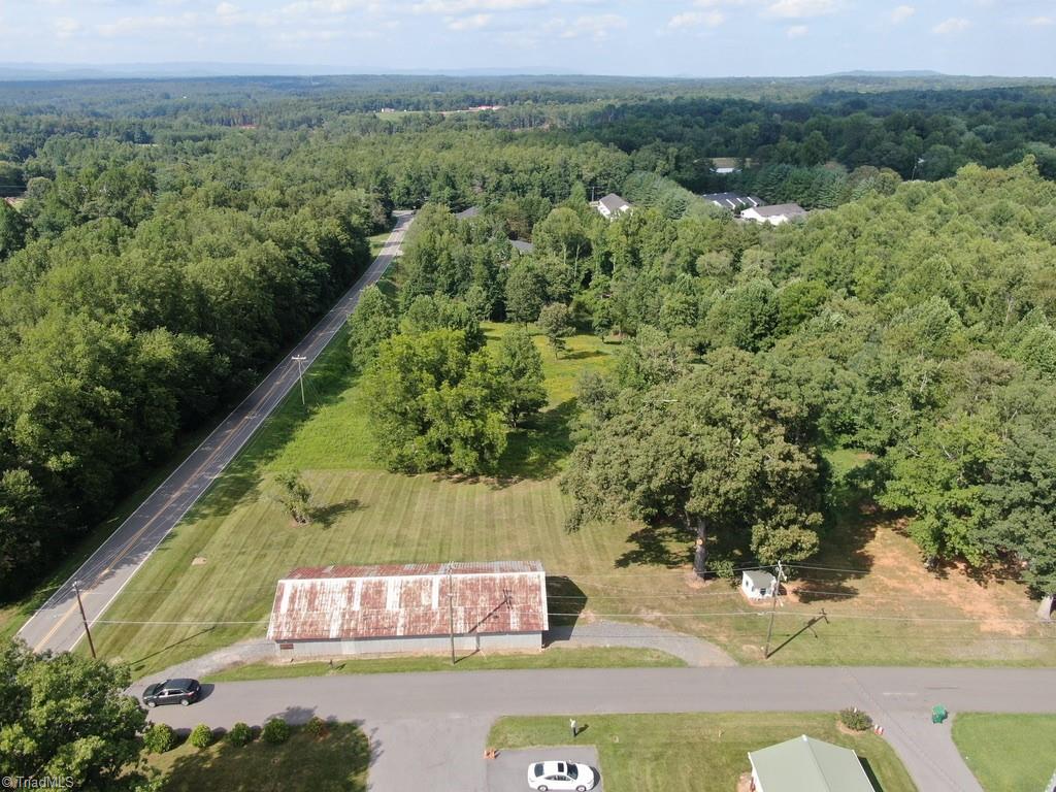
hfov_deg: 71.6
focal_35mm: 24
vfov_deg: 56.8
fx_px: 732
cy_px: 396
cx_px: 528
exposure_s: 1/800
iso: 100
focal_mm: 4.39
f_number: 2.8
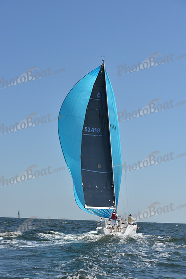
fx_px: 565
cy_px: 143
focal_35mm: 73
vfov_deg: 27.7
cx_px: 91
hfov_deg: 18.7
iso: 250
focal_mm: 70
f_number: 8
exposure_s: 1/1250
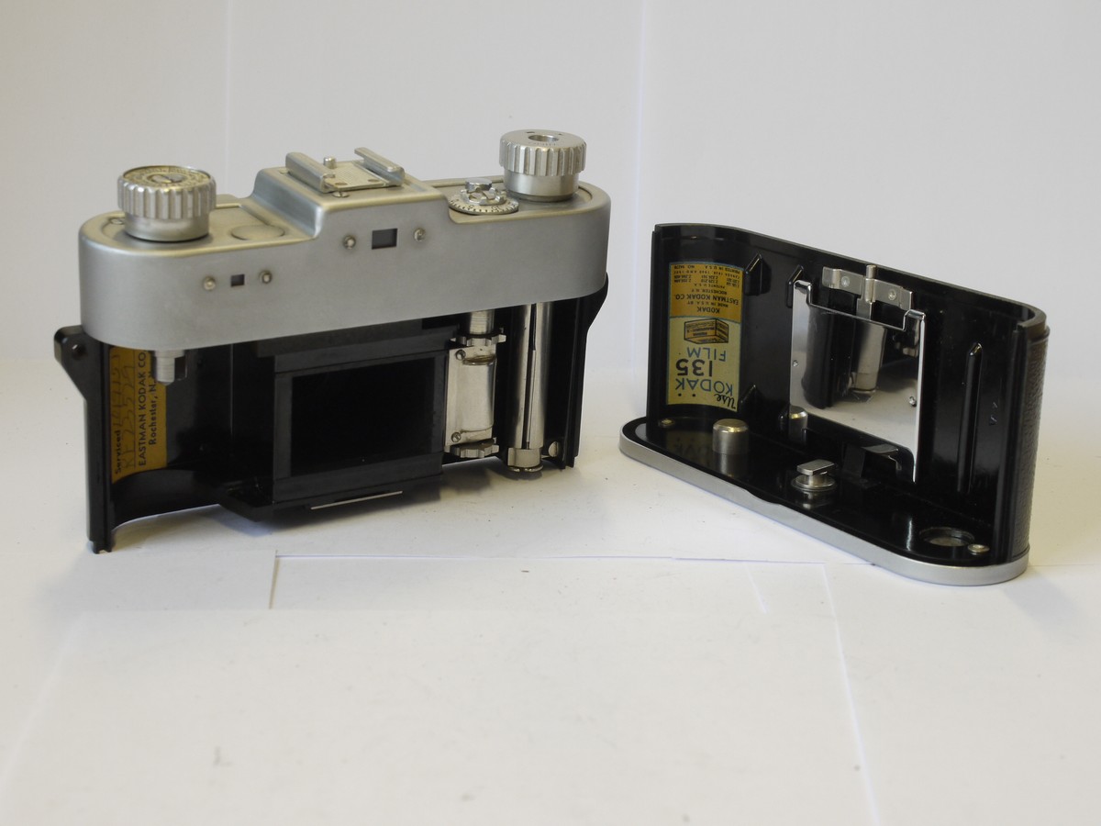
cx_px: 550
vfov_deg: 24.4
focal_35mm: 60
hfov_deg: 32.2
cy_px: 413
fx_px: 1908
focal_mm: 30
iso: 400
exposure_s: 1/40
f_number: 8
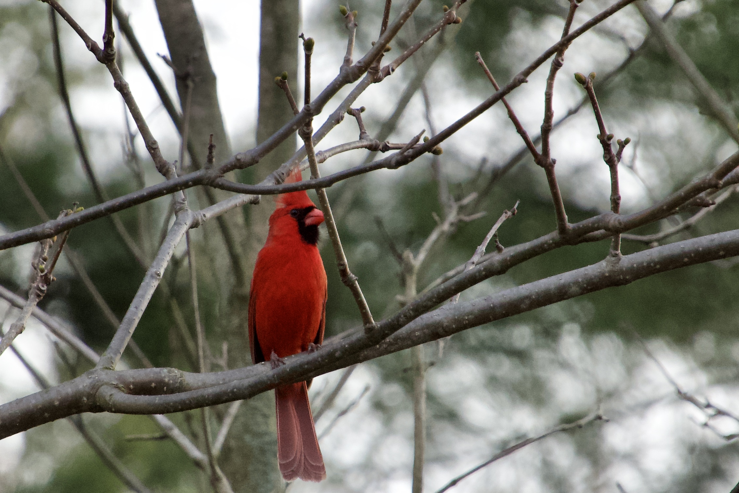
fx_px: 9237
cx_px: 370
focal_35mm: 450
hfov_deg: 4.6
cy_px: 246
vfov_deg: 3.1
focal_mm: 300
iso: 1250
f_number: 9
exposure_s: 1/250
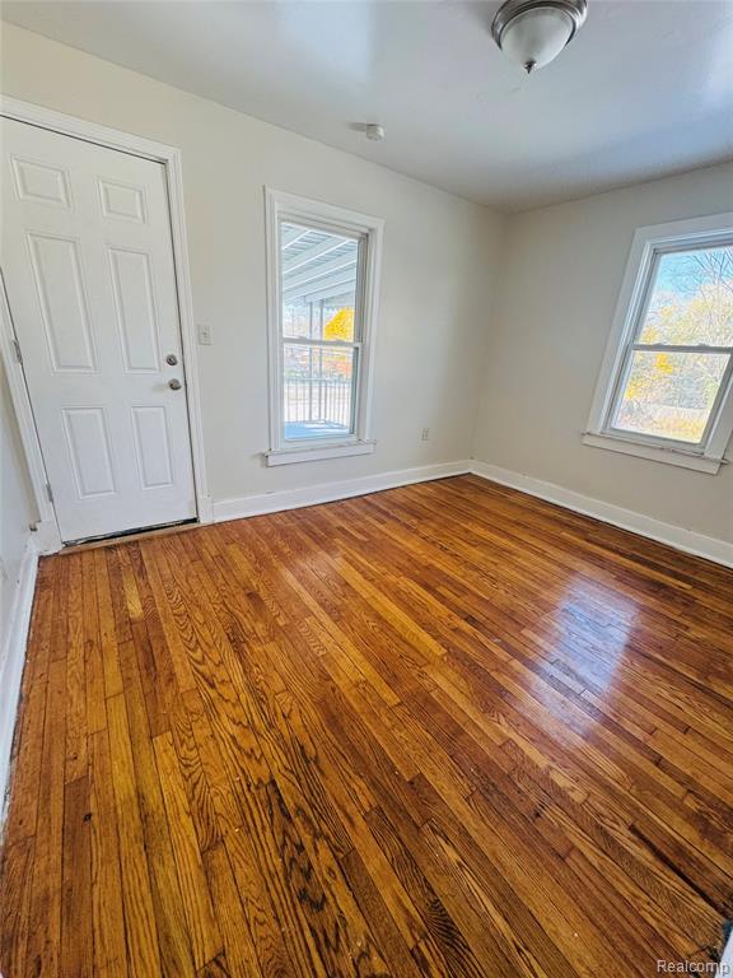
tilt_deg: -20.9
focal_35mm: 14
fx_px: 395
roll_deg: -3.3
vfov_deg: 102.1
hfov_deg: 85.7
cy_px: 489
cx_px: 366
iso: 125
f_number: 2.2
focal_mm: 2.22
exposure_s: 1/120
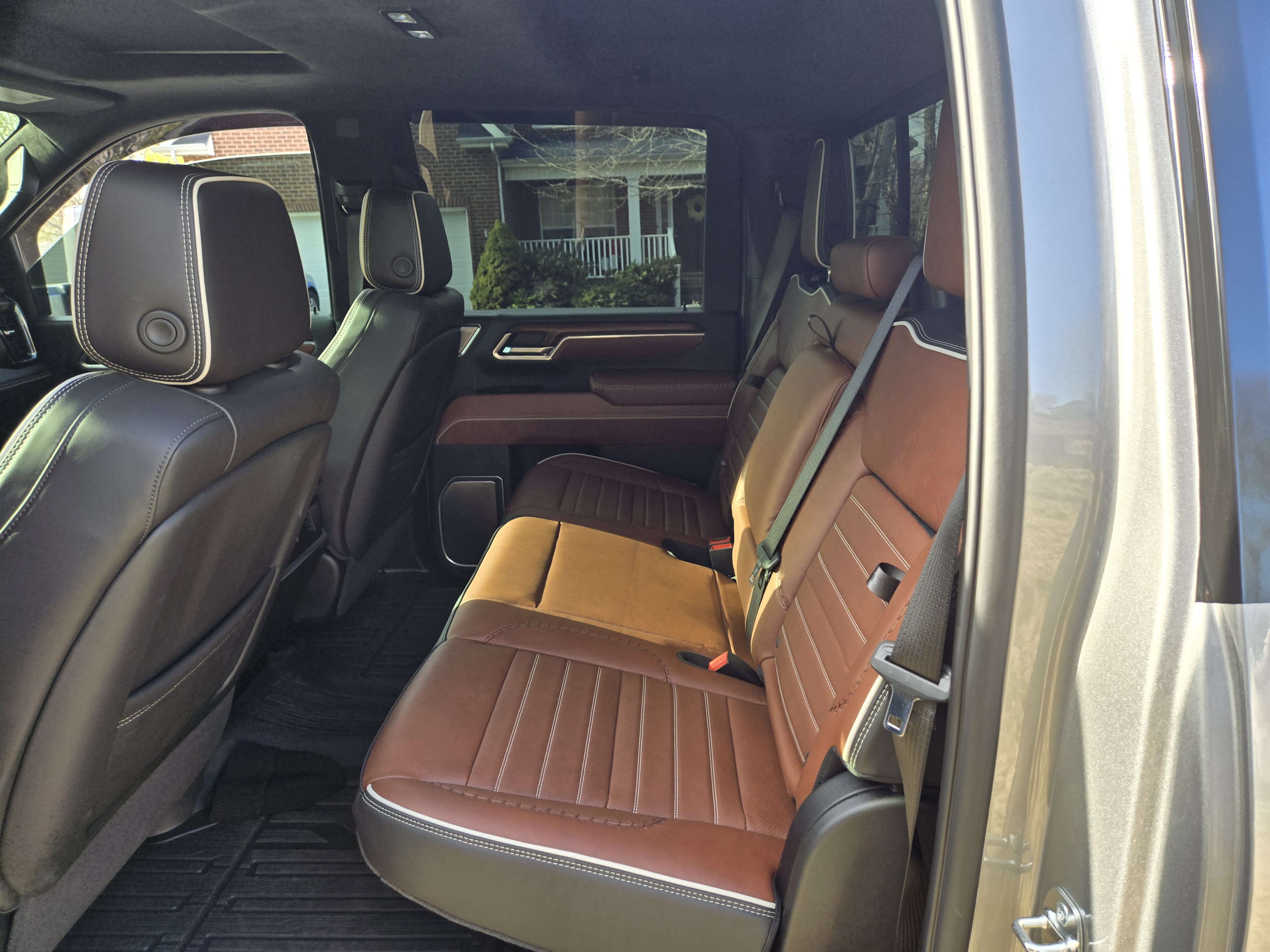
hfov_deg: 73.9
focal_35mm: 23
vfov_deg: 58.9
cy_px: 476
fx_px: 844
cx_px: 635
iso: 64
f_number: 1.8
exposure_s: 1/180
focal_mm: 5.4
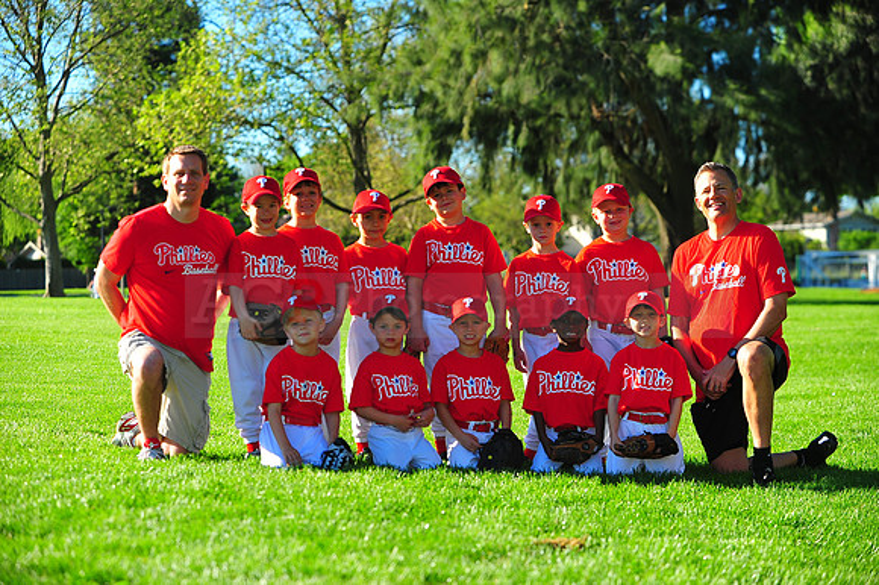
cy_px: 292
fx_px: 2245
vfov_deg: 14.8
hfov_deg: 22.2
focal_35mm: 92
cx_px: 440
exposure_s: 1/800
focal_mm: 92
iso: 200
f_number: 4
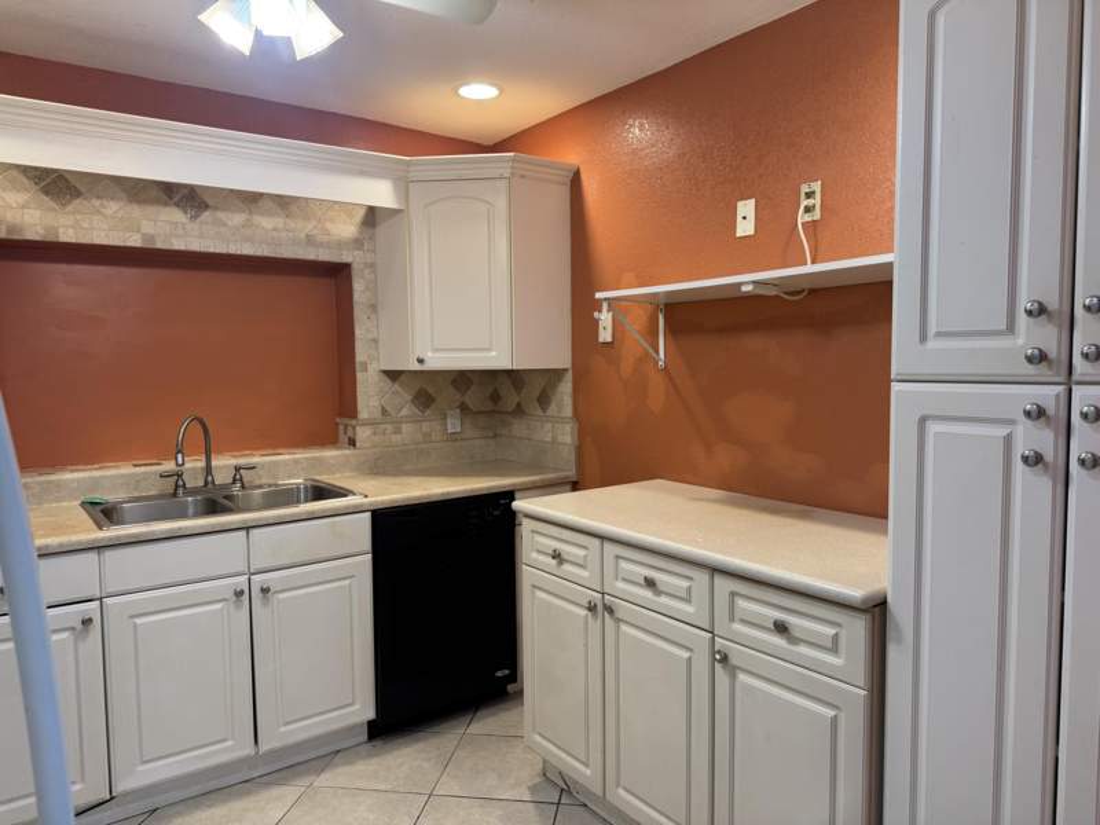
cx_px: 550
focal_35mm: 24
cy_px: 412
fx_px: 763
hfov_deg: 71.6
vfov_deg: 56.8
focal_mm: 6.76
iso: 125
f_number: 1.78
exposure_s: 1/60
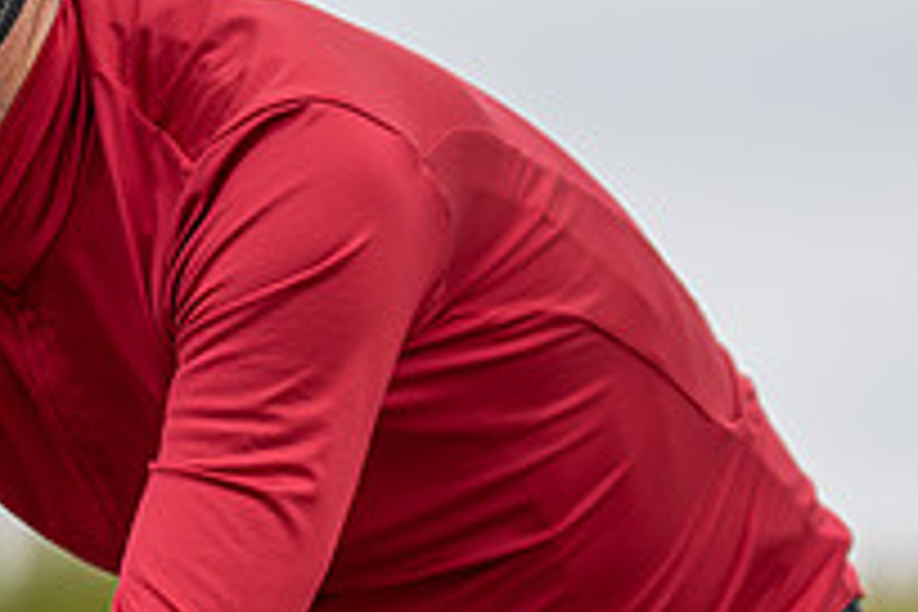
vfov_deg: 3.7
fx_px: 9511
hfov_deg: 5.5
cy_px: 457
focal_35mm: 373
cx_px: -112
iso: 125
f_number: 3.2
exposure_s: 1/1250
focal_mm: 131
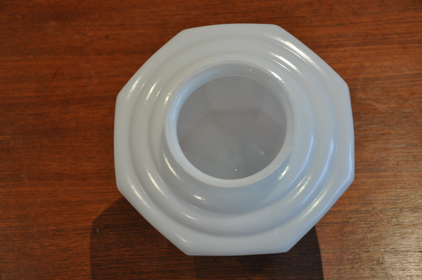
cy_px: 140
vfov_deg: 17.4
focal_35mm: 78
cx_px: 211
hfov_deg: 26.0
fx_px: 913
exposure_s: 1/40
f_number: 5
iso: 800
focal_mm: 52
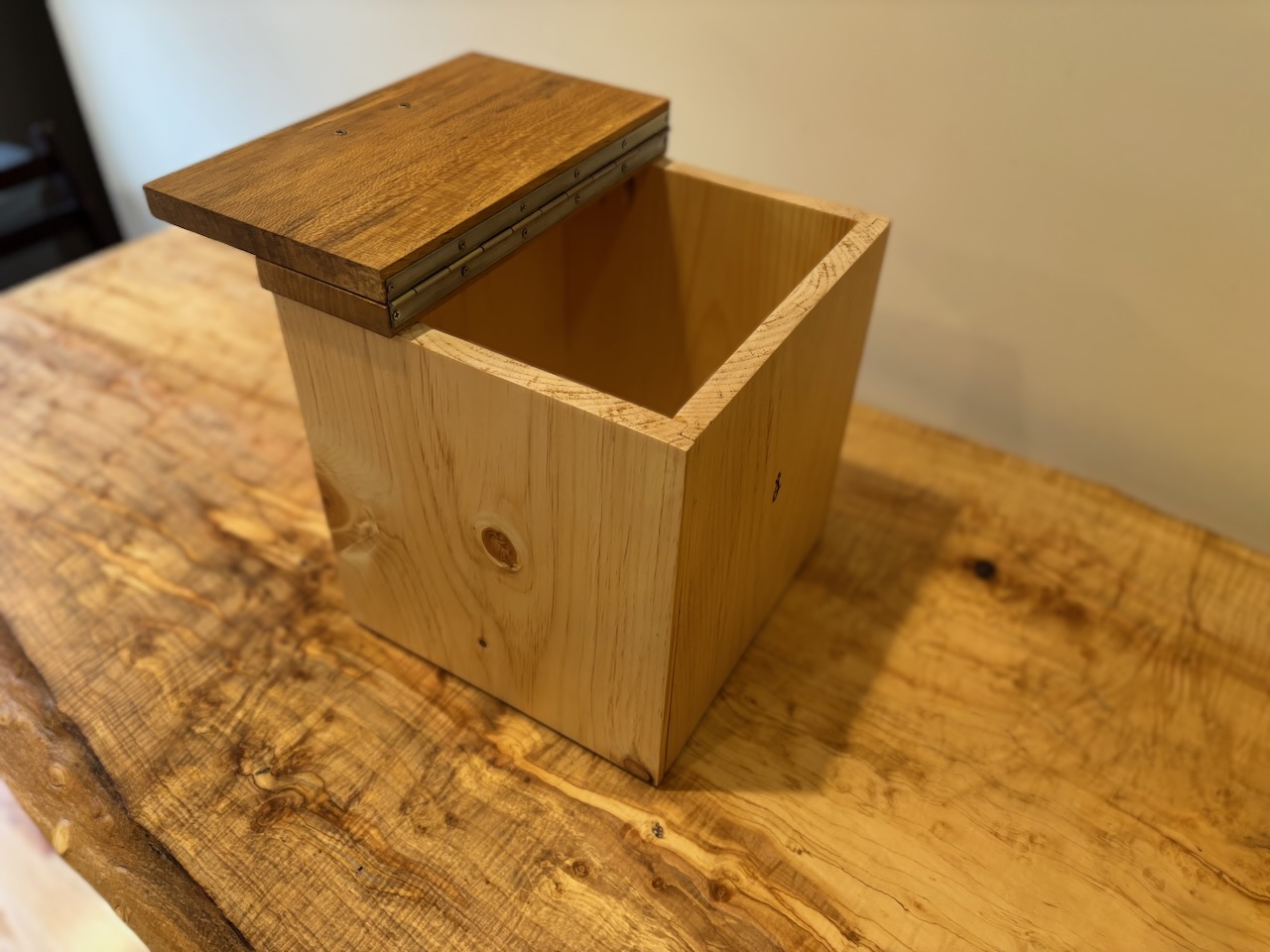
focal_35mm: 26
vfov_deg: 53.1
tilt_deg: -40.6
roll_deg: -2.4
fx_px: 954
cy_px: 476
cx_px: 635
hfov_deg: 67.3
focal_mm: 5.96
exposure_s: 1/60
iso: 200
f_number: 1.6
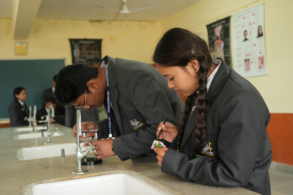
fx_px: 334
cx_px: 146
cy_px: 98
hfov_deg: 47.4
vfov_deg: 32.6
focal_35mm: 41
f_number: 4.5
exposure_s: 1/100
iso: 2000
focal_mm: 41
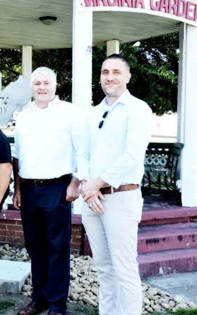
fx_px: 464
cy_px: 144
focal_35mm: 54
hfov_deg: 22.7
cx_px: -17
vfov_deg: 37.5
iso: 100
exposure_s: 1/250
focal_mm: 6.2
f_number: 3.3
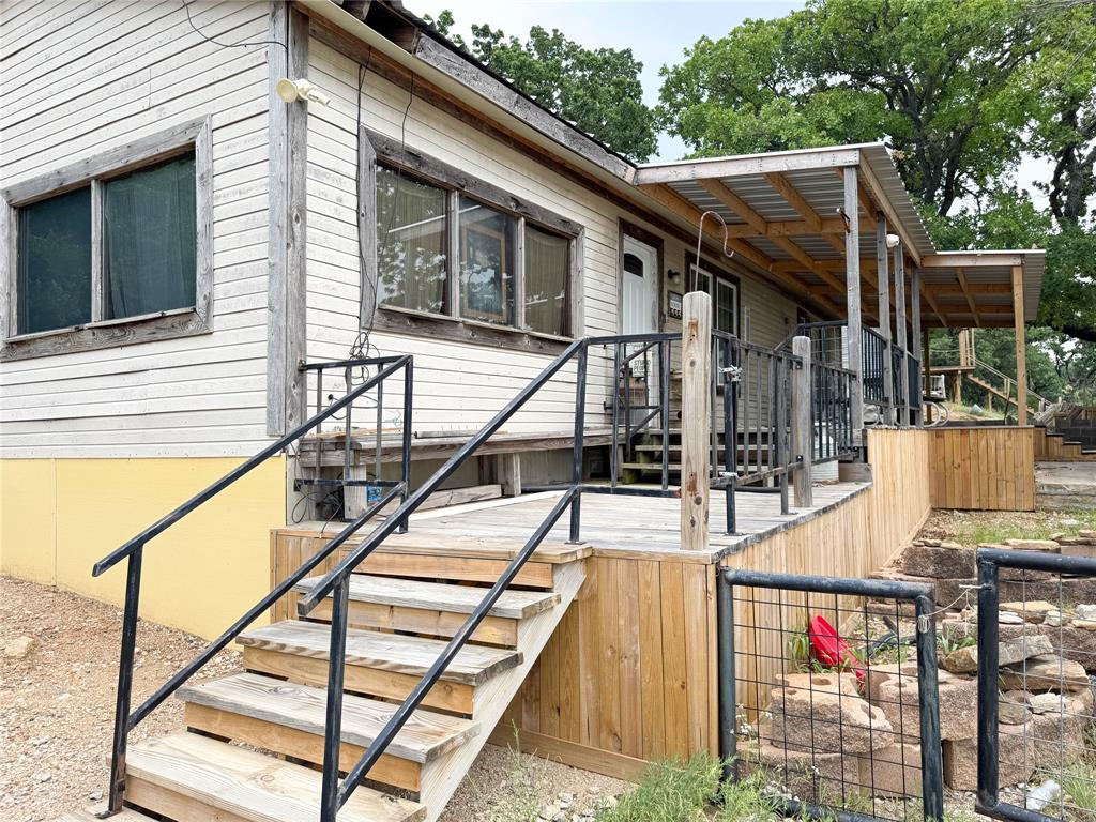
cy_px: 411
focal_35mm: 24
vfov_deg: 56.8
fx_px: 760
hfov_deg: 71.6
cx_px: 548
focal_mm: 6.76
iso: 80
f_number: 1.78
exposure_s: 1/1094
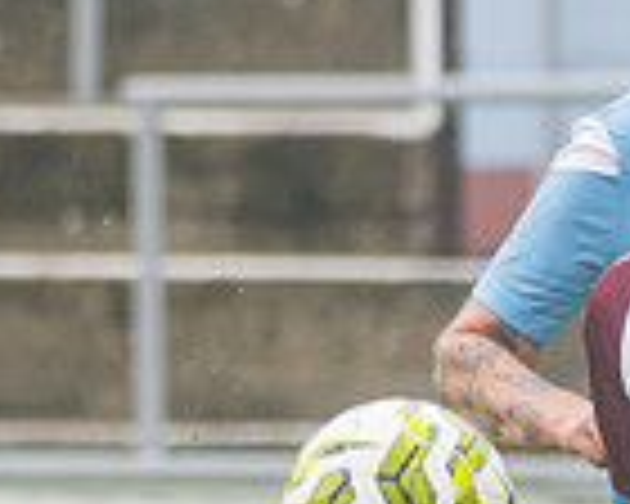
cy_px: 473
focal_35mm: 1614
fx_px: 30094
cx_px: 524
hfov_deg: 1.2
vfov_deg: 1.0
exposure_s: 1/1600
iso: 500
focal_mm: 155
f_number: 2.8
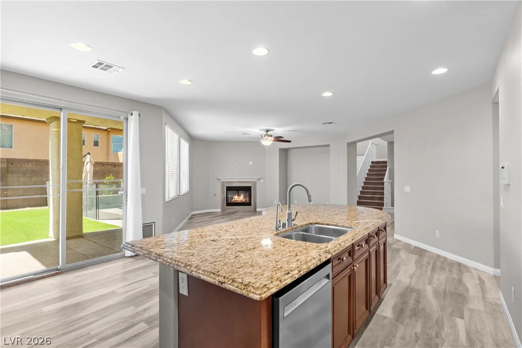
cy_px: 174
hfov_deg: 90.0
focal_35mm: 18
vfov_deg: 67.4
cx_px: 261
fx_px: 261
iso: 400
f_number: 8
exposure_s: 1/5
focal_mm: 18
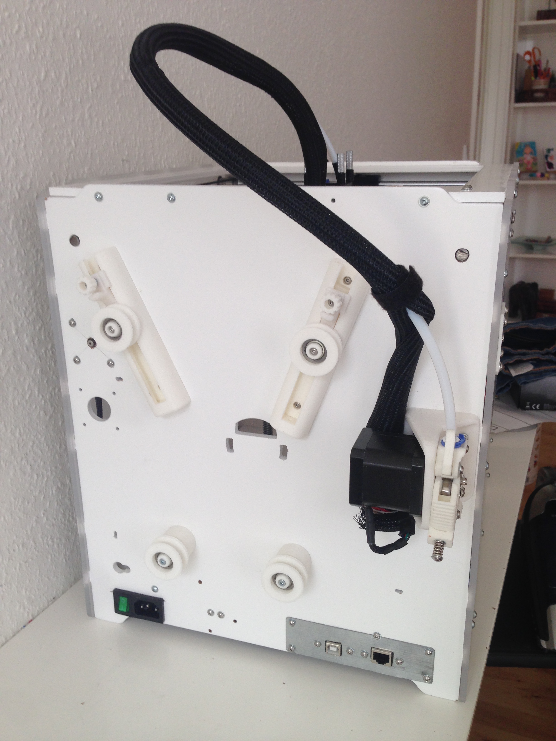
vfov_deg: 55.4
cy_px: 370
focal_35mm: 33
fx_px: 707
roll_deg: +0.6
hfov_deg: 42.9
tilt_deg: -17.8
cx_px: 278
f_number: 2.4
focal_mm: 4.12
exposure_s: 1/40
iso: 50
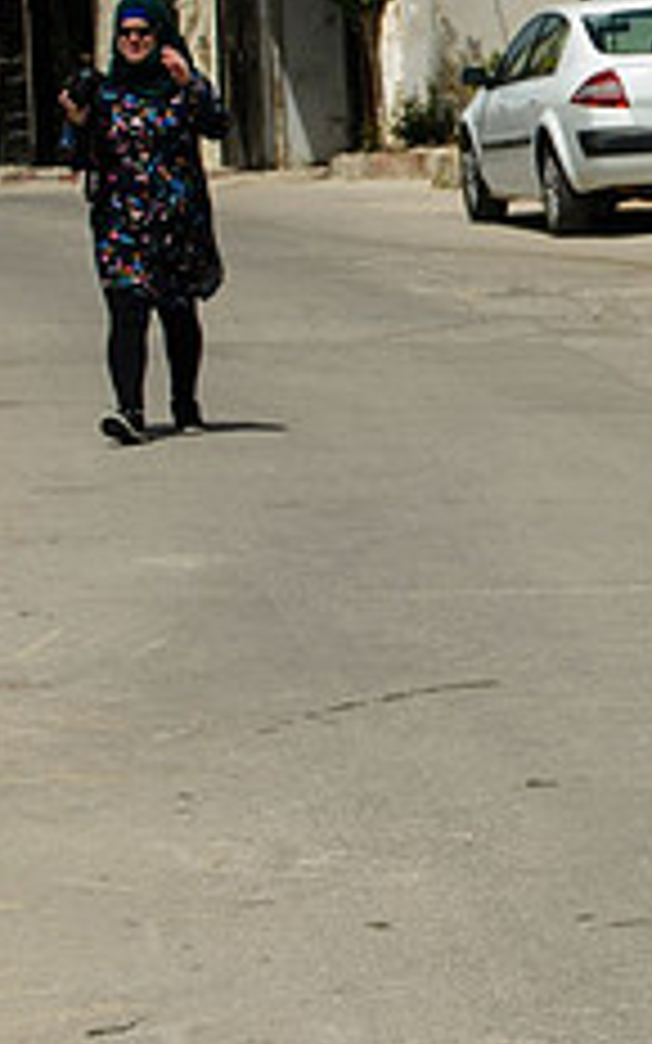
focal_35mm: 210
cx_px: 1147
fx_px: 5970
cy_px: 254
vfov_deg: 10.0
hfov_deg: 6.1
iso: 400
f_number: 11
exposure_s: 1/500
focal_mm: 55
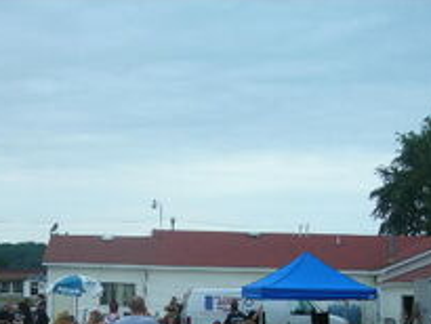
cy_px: 311
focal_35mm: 74
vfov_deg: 19.4
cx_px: 105
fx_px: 922
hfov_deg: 26.0
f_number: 3.2
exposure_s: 1/182
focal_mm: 6.3
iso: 50
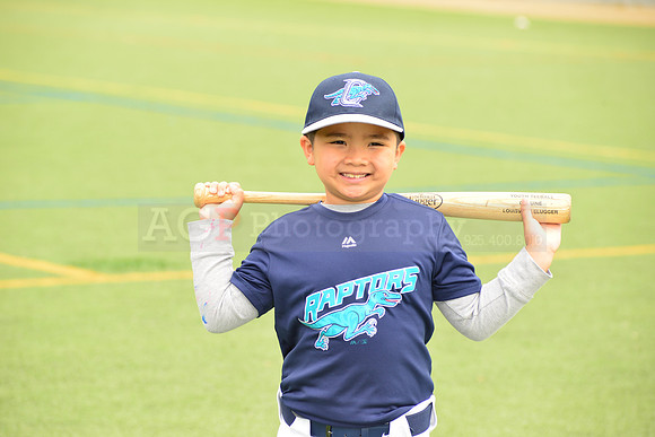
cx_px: 328
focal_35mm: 185
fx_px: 3367
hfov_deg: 11.1
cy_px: 218
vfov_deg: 7.4
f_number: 8
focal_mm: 185
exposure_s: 1/200
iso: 250
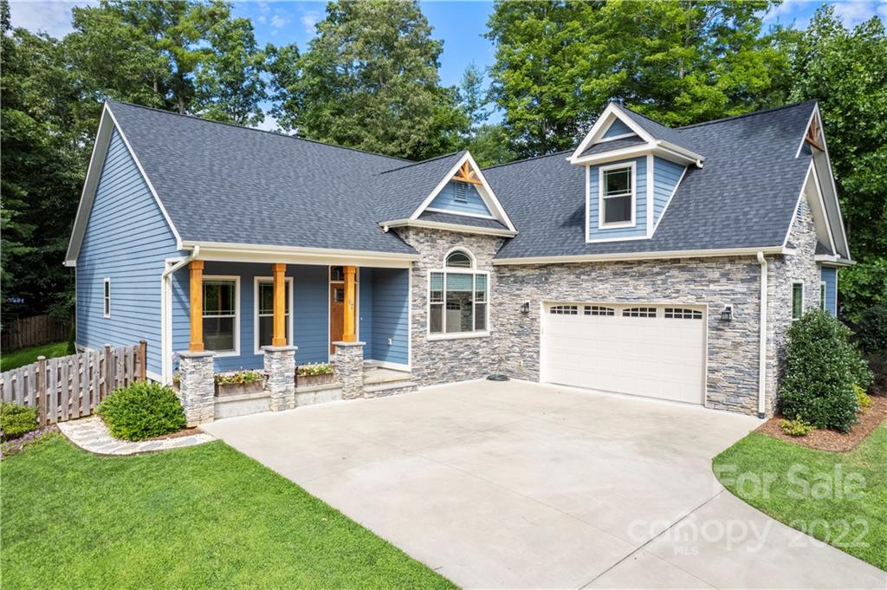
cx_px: 444
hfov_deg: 78.6
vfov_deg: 57.1
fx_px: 542
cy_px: 295
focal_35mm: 22
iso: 120
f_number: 2.8
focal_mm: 8.38
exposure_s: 1/1600
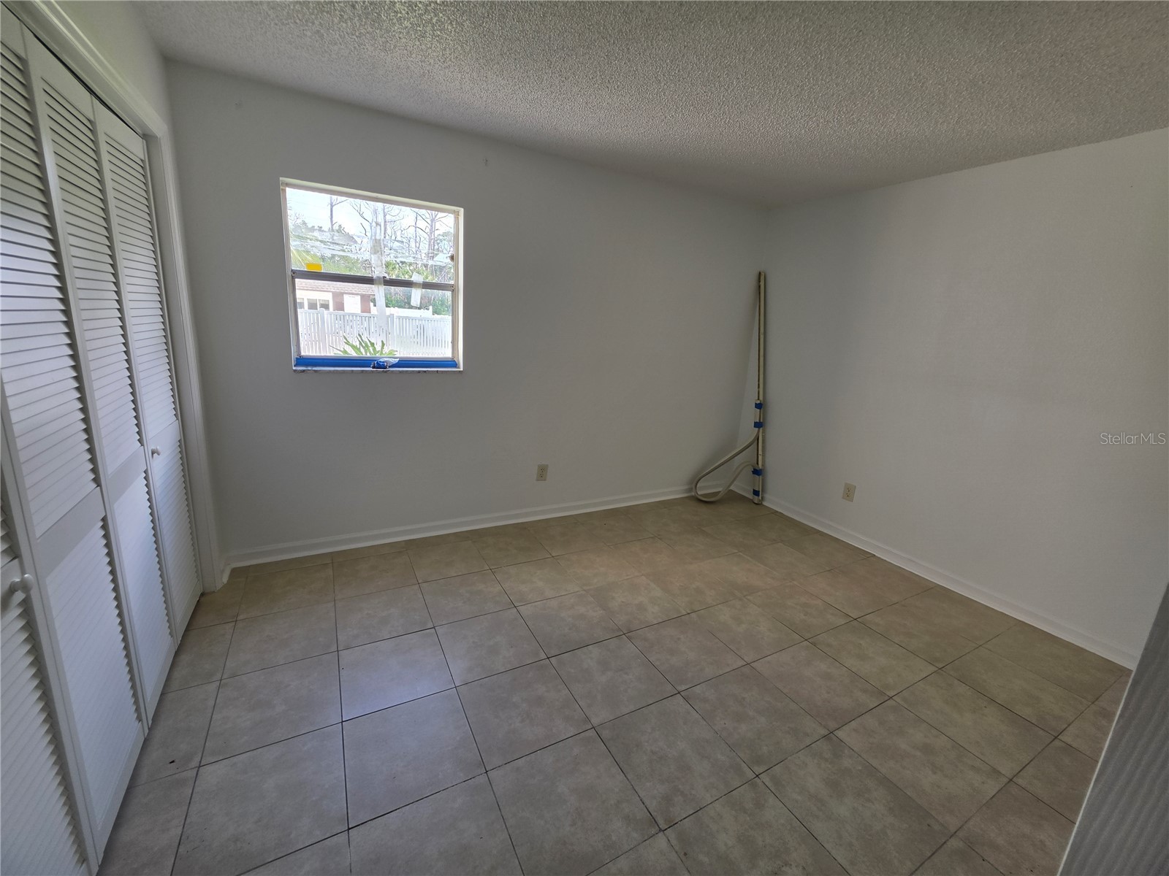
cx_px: 584
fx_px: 439
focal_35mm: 13
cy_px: 438
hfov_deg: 106.2
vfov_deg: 89.9
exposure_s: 1/120
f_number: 1.9
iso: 20
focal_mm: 2.2
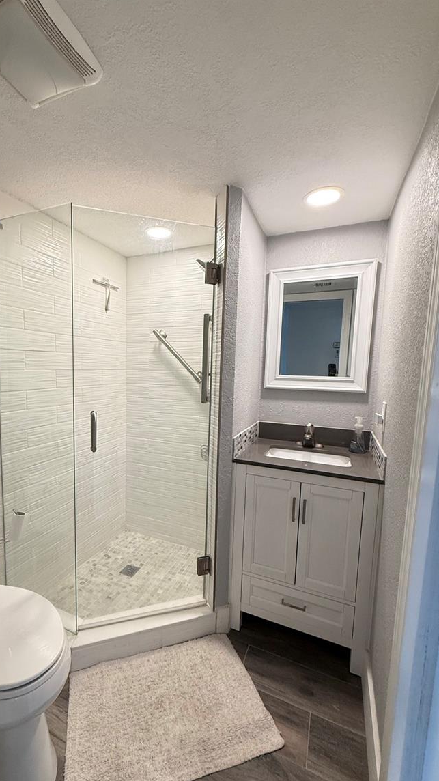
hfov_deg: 66.5
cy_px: 406
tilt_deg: -6.8
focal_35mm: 16
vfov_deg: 99.3
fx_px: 331
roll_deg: -1.4
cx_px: 178
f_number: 2.2
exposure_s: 1/120
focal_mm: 2.22
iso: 320
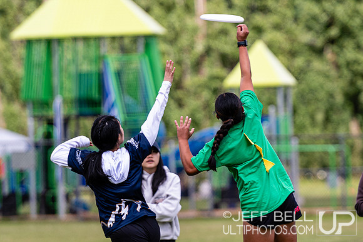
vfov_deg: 2.5
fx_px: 5498
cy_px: 148
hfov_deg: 3.8
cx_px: 250
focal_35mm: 545
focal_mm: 200
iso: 200
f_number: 3.2
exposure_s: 1/1250
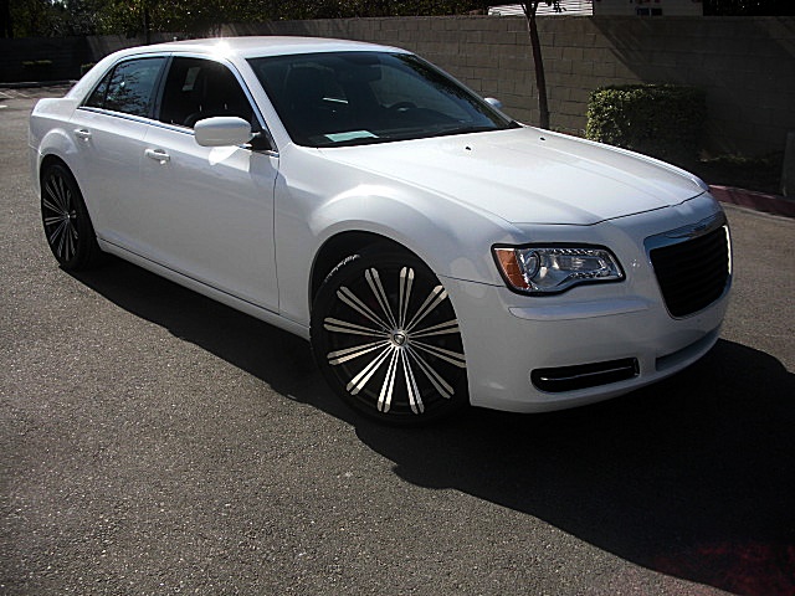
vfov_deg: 39.7
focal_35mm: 36
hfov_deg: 51.4
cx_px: 398
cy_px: 298
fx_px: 827
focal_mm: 6.3
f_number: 7.9
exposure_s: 1/125
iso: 50
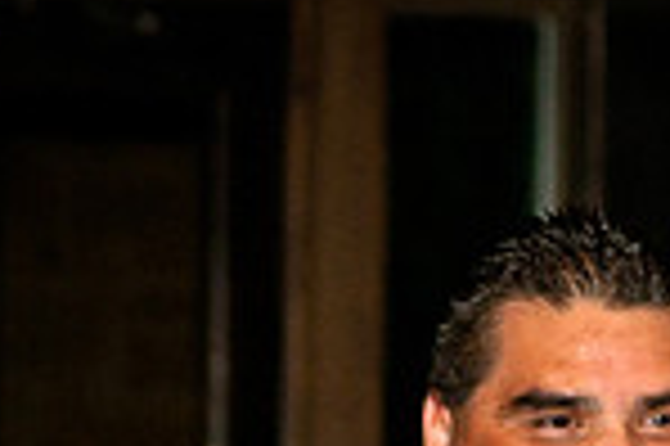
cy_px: 831
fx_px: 6748
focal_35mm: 363
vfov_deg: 3.7
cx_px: 764
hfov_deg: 5.7
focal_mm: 62
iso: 400
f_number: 2.8
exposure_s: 1/200
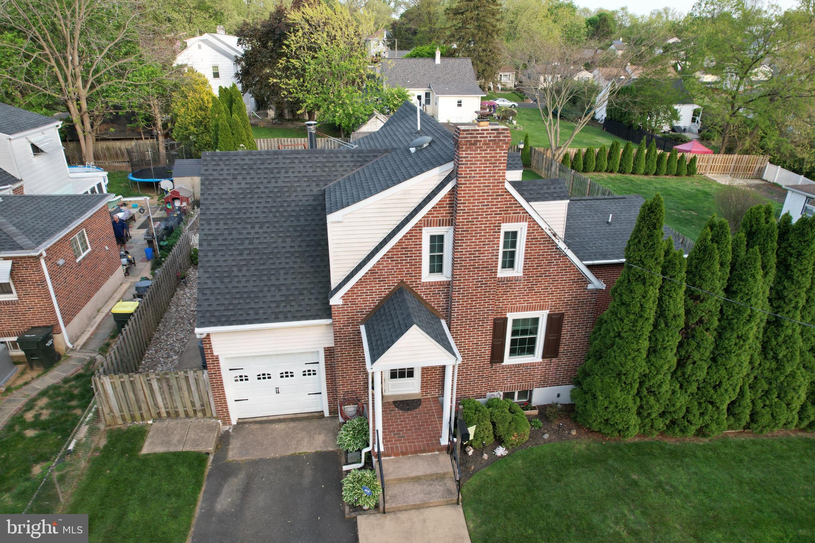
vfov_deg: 57.2
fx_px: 498
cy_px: 272
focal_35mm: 22
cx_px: 408
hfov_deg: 78.6
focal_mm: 8.38
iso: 140
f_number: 2.8
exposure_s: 1/320
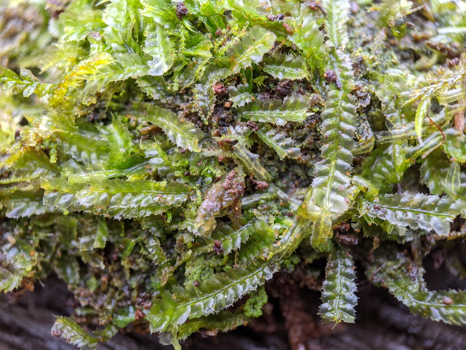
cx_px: 233
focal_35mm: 27
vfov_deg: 51.4
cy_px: 175
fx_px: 363
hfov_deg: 65.3
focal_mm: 4.44
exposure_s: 1/23.7
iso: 63
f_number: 1.8
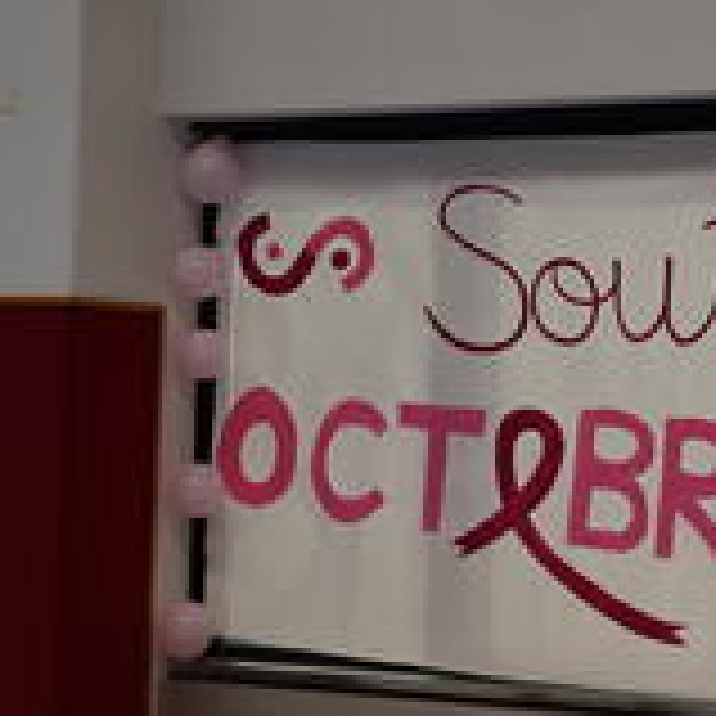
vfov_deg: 18.4
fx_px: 2215
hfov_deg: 17.6
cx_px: 815
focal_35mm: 95
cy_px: 399
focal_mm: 44.3
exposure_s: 1/160
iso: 160
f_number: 4
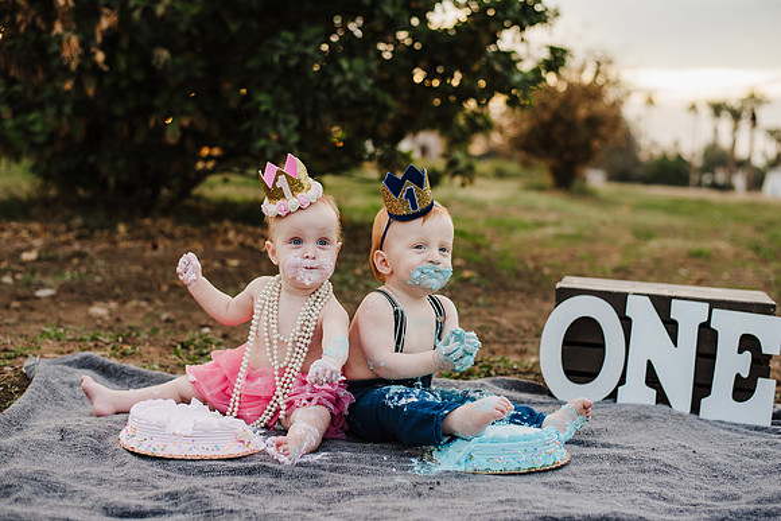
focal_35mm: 53
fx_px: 1157
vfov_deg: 25.4
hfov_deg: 37.3
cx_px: 390
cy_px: 260
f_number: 2.8
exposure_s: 1/500
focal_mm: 50
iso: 400
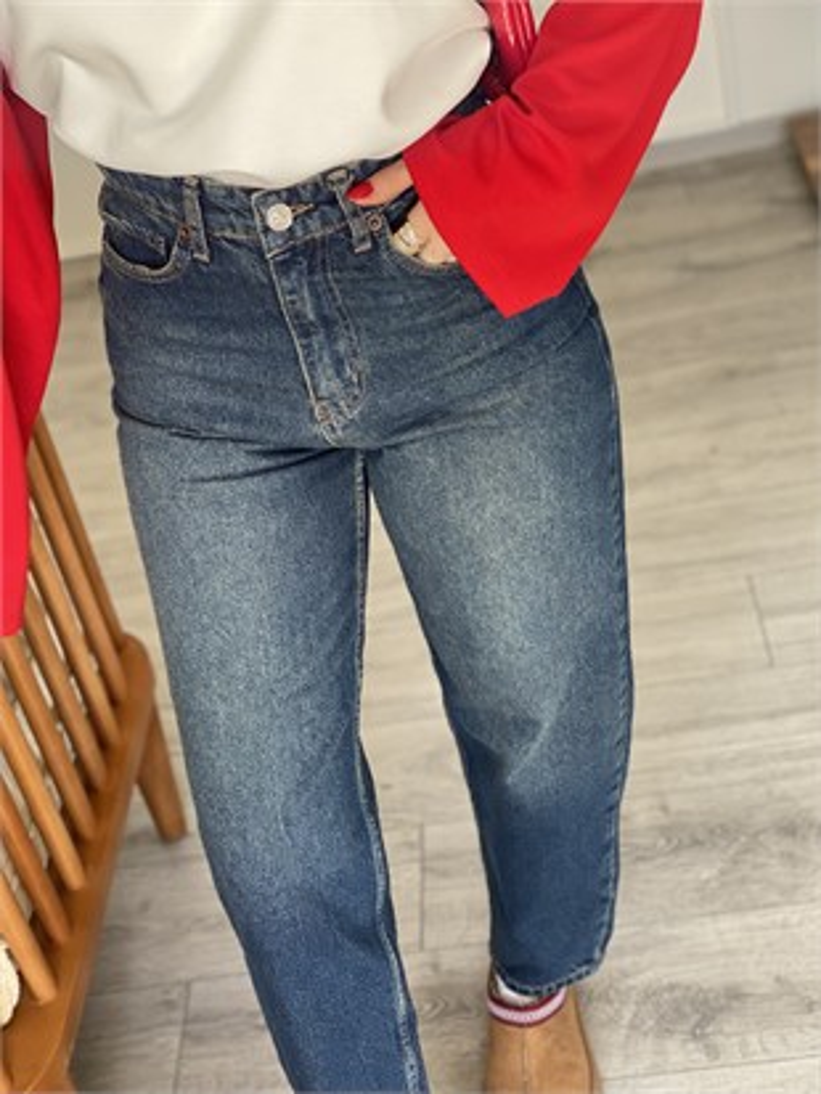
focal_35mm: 52
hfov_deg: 28.0
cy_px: 547
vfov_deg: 36.8
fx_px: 1644
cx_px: 410
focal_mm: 6
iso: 64
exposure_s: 1/100
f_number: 2
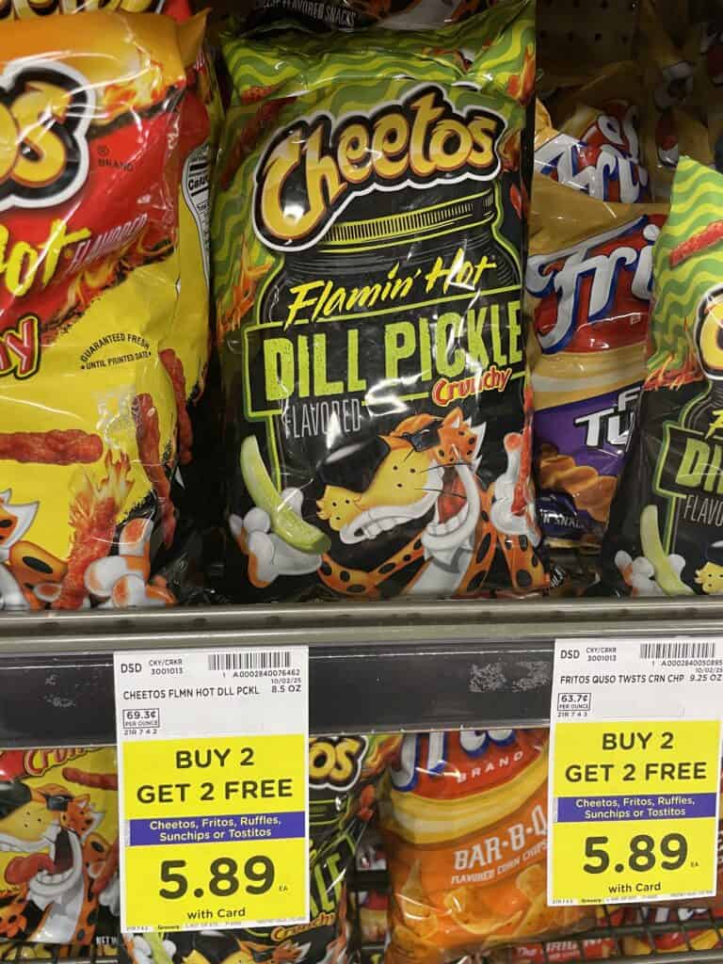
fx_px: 724
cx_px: 362
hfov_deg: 53.1
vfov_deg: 67.3
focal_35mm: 26
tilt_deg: -35.3
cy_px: 482
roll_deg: -2.9
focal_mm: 4.2
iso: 125
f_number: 1.6
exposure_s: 1/60
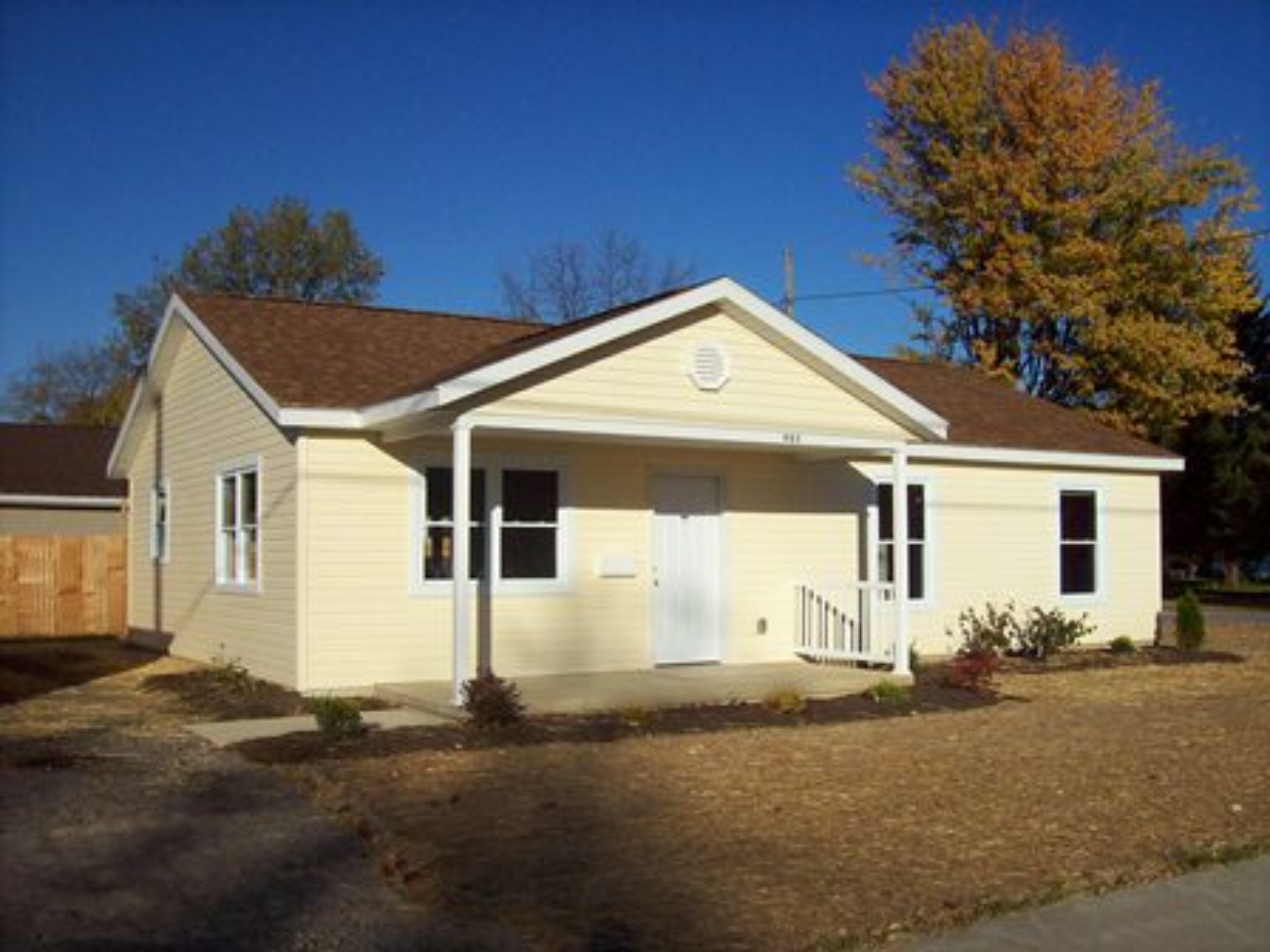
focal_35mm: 36
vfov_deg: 39.7
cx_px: 635
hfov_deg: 51.4
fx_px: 1321
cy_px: 476
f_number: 4.8
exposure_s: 1/1401
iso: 80
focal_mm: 6
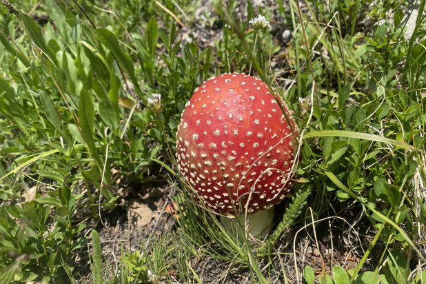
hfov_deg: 65.5
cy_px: 148
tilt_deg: -23.3
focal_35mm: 28
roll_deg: +2.3
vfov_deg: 46.4
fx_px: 331
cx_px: 215
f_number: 1.8
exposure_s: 1/1629
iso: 32
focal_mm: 4.25
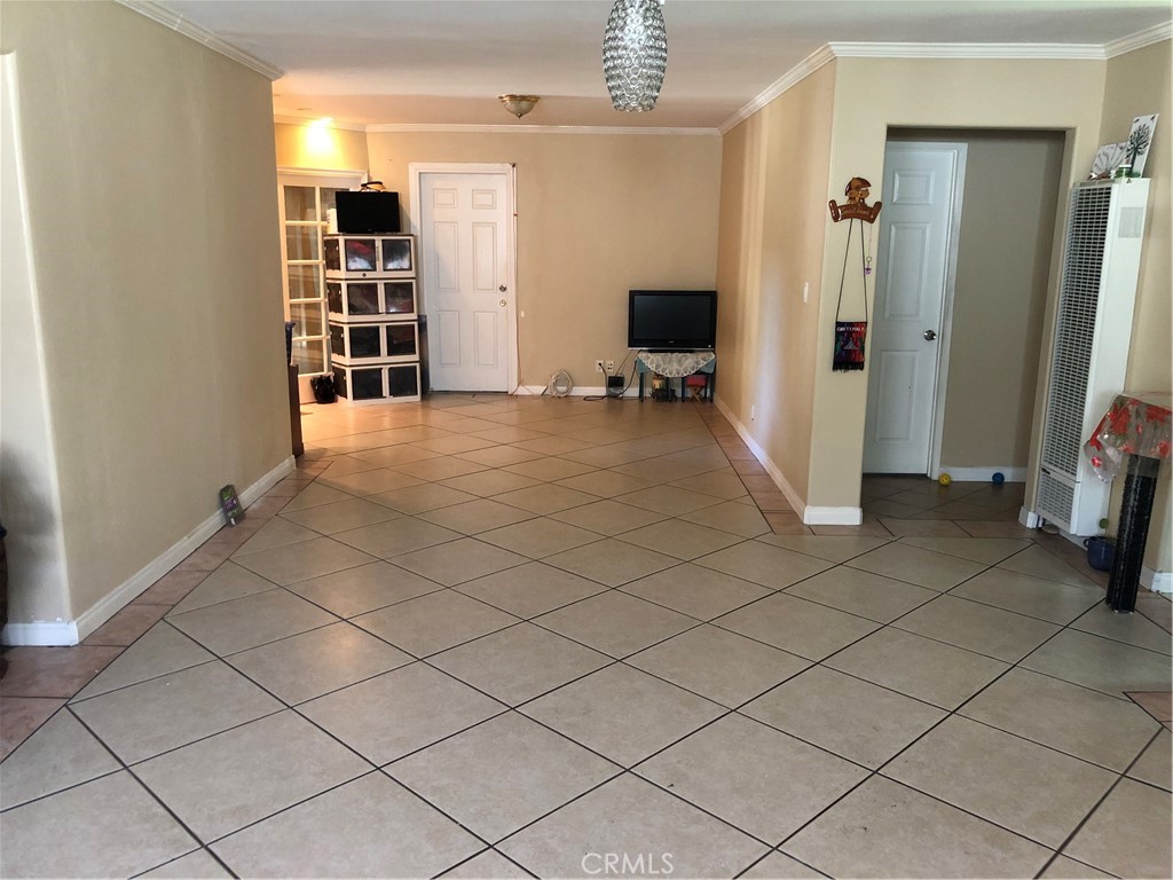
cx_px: 586
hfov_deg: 63.4
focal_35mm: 28
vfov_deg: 49.7
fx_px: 949
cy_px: 440
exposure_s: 1/8
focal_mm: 4
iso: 80
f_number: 1.8
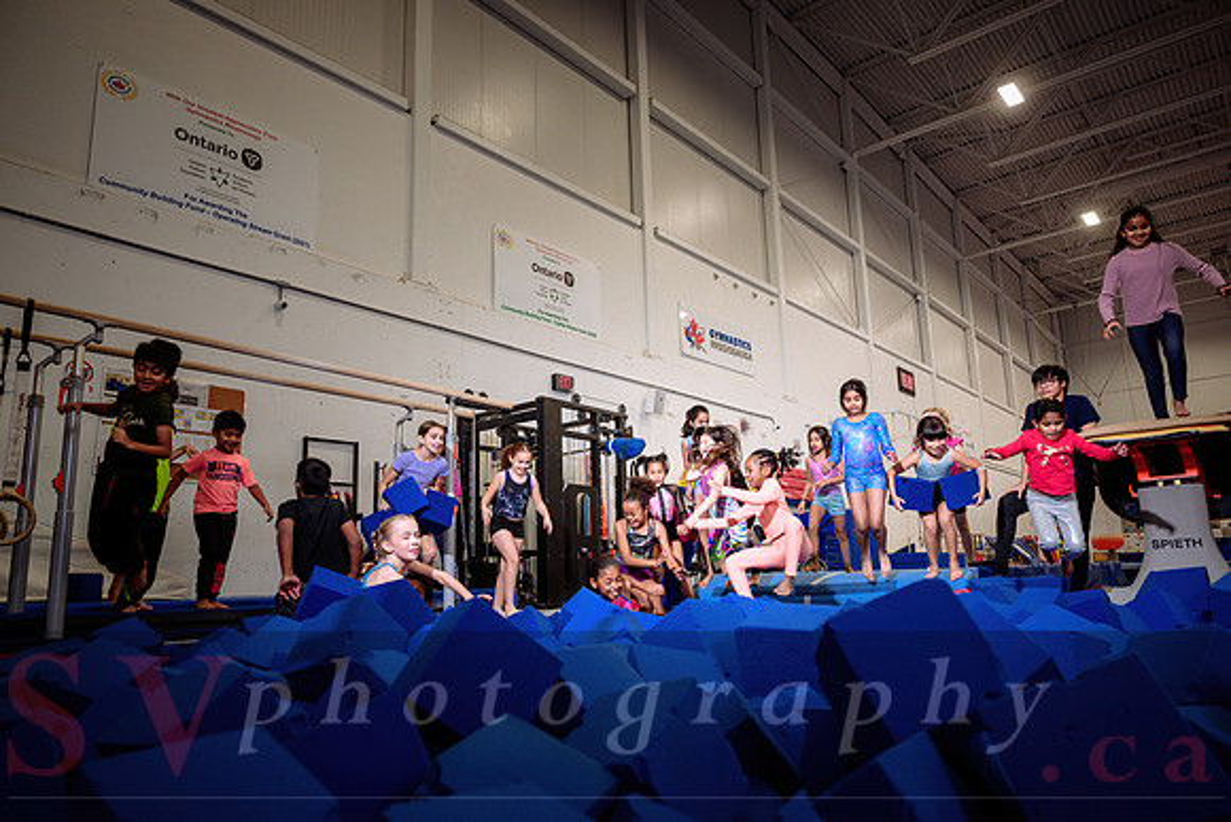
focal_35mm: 24
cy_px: 411
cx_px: 616
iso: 1600
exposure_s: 1/400
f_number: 3.5
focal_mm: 24
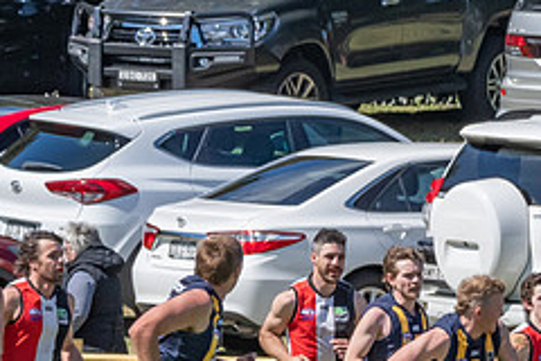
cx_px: 732
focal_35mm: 1291
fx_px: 19399
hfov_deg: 1.6
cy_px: 468
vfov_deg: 1.1
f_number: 13
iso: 800
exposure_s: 1/1600
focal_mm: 300
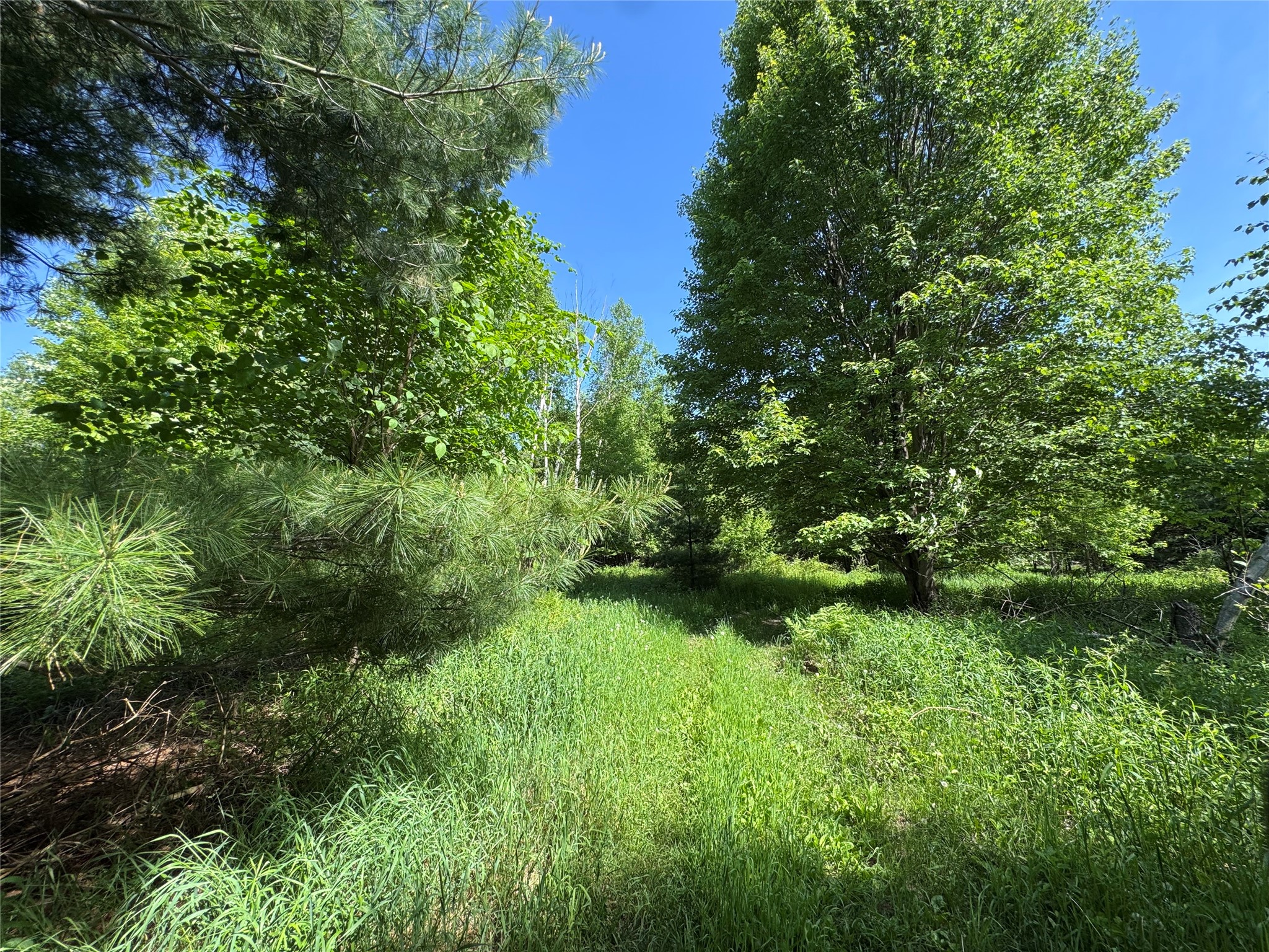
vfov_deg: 85.7
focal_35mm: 14
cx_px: 634
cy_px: 476
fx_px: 513
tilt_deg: +7.8
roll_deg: +2.0
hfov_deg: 102.1
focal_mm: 2.22
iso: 40
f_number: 2.2
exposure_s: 1/399
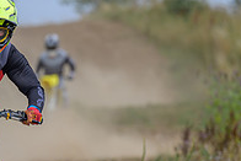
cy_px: 170
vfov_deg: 1.9
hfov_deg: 2.9
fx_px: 4817
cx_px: -73
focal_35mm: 719
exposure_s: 1/320
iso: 64
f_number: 4
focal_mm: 200
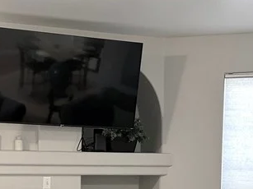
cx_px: 147
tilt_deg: -3.5
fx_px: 584
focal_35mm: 80
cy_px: 189
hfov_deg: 24.4
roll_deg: -1.8
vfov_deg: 18.0
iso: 320
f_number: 1.78
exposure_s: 1/60
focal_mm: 6.86
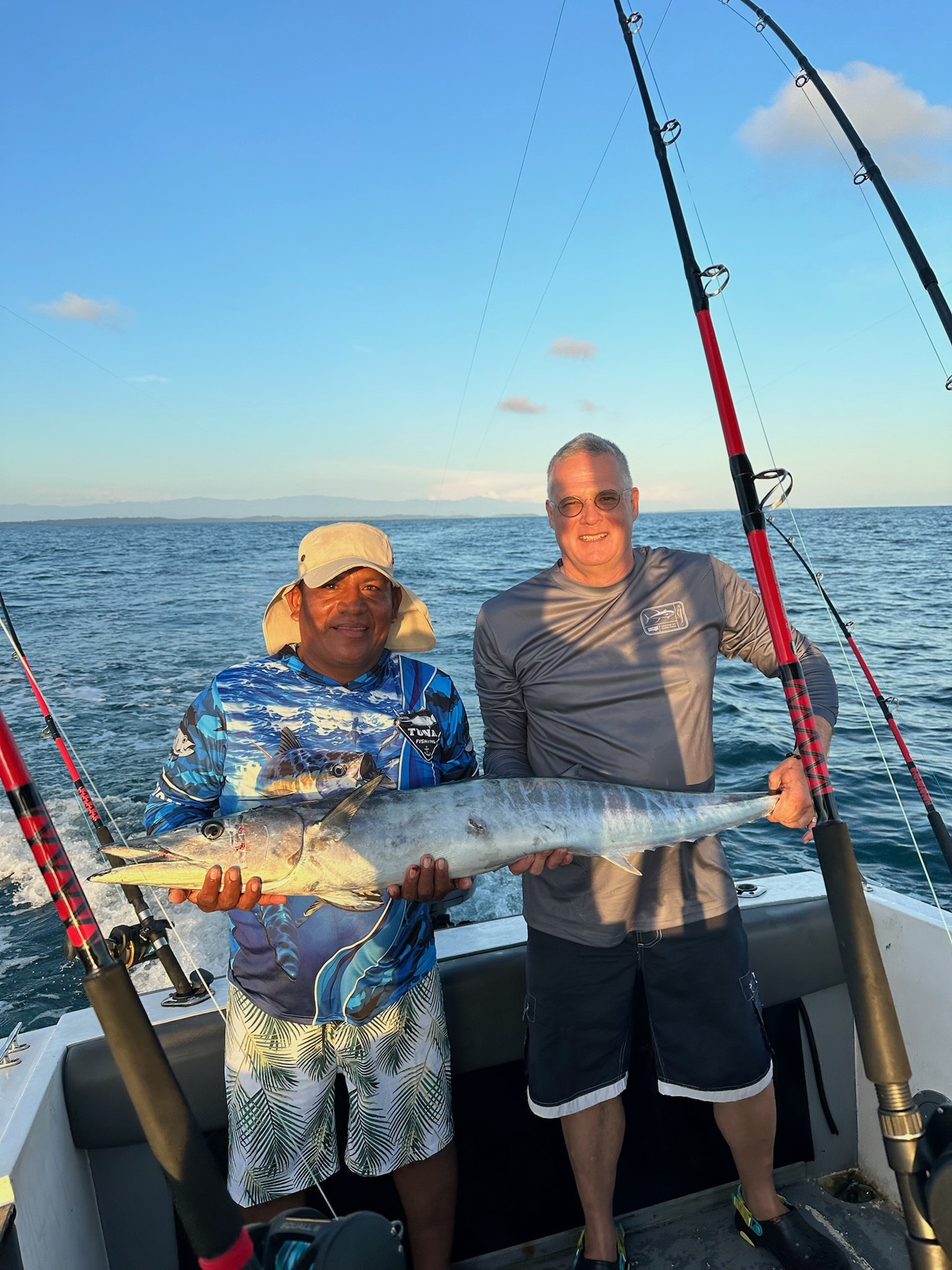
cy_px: 635
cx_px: 476
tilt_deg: -6.6
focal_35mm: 24
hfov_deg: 56.8
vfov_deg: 71.6
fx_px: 880
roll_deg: +1.0
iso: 80
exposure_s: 1/1171
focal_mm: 6.86
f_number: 1.78
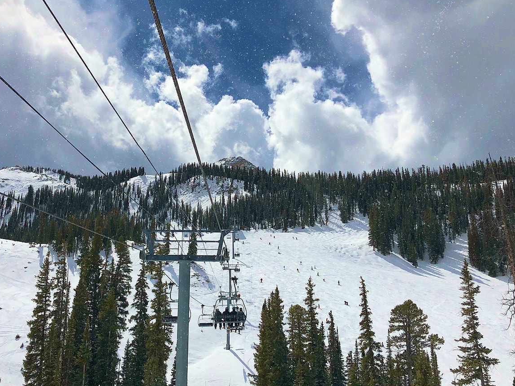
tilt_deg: +20.6
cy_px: 194
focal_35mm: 39
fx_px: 580
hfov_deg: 47.7
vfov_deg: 36.8
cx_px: 223
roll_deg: +0.3
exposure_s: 1/12048
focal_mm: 4
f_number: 1.8
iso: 25
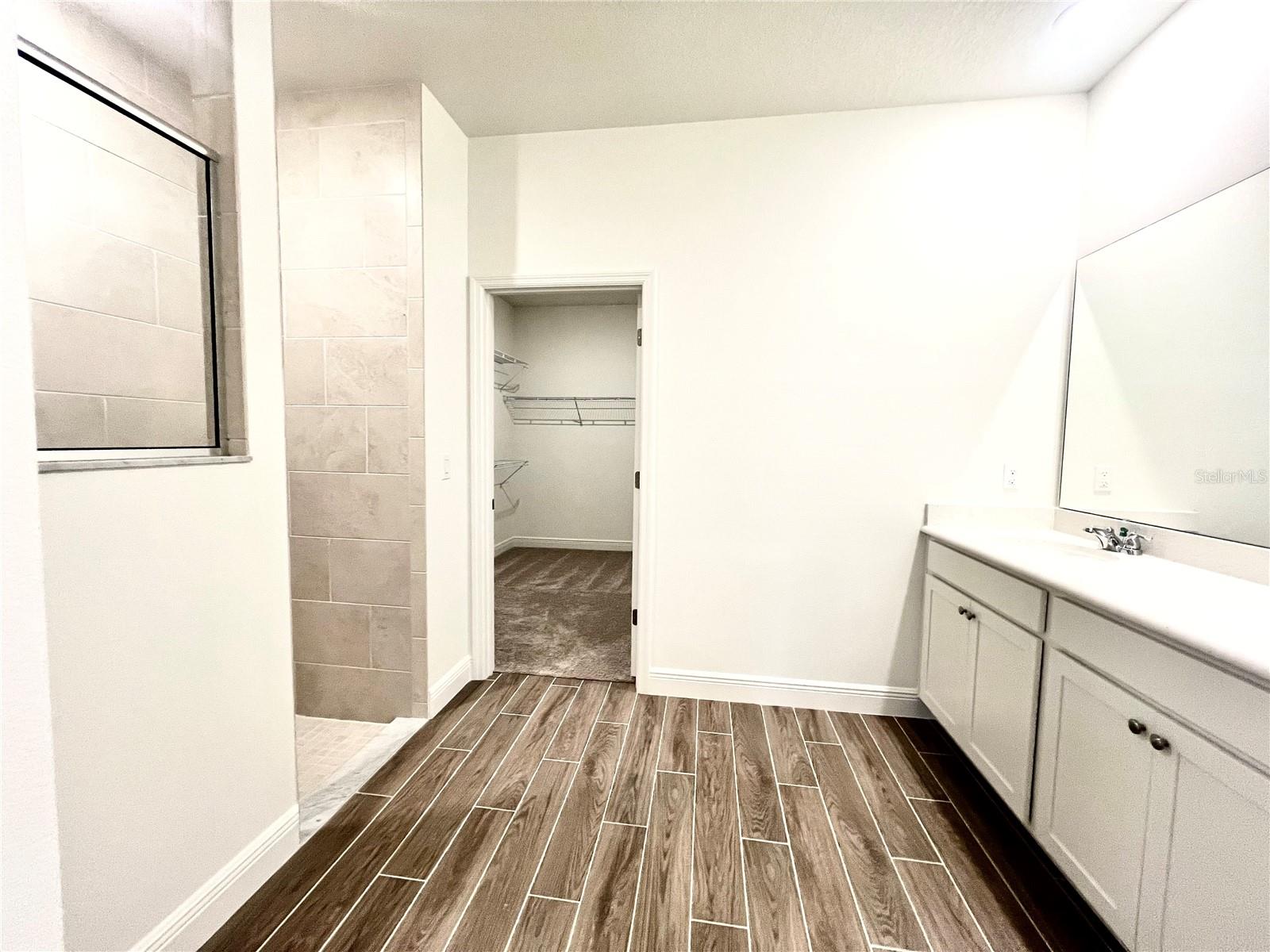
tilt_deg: -5.0
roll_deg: -1.3
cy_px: 476
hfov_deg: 106.2
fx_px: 477
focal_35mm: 13
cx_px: 635
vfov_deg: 89.9
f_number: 1.8
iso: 250
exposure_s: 1/120
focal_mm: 1.57
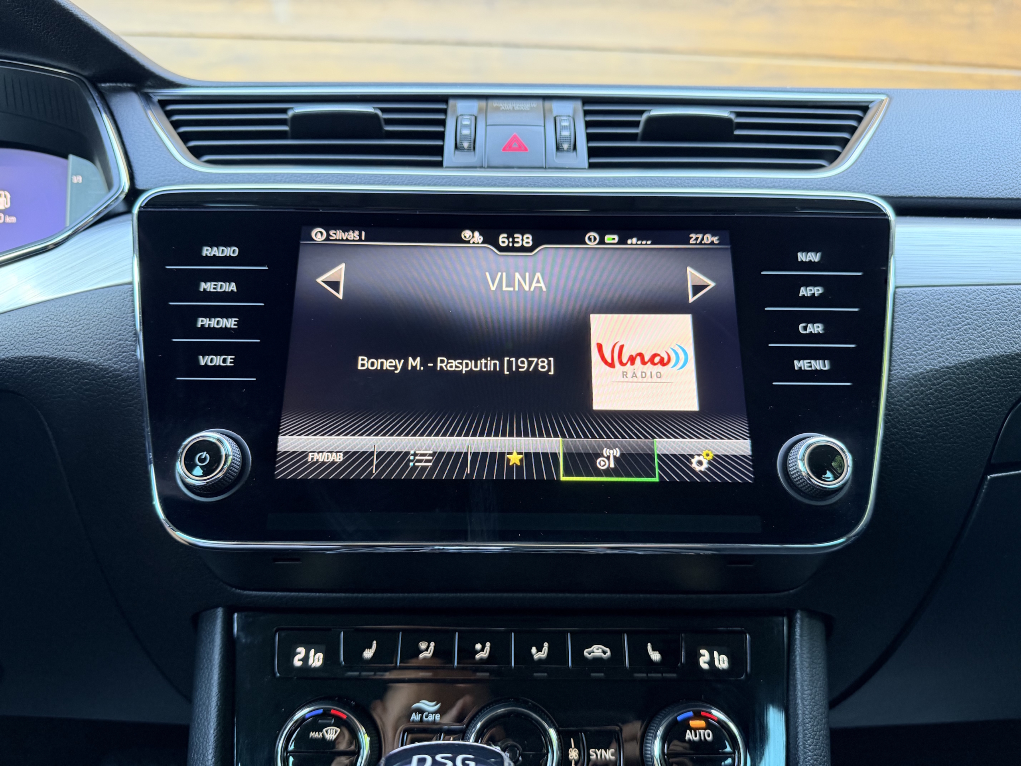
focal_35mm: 24
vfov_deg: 56.8
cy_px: 383
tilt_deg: -3.4
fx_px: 708
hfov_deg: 71.6
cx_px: 510
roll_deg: -0.7
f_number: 1.78
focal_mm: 6.76
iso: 320
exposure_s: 1/60
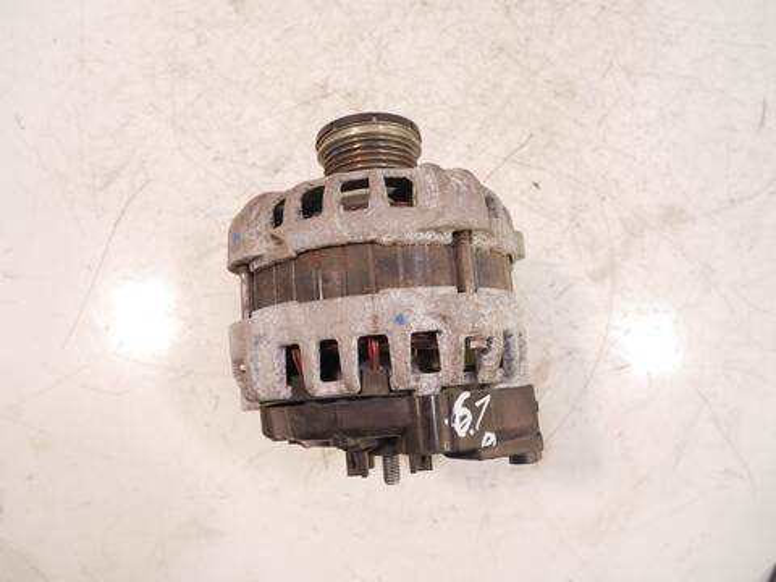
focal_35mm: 26
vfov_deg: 53.1
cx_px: 388
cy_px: 291
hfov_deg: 67.3
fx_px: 583
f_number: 3.5
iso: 640
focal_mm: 13
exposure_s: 1/60
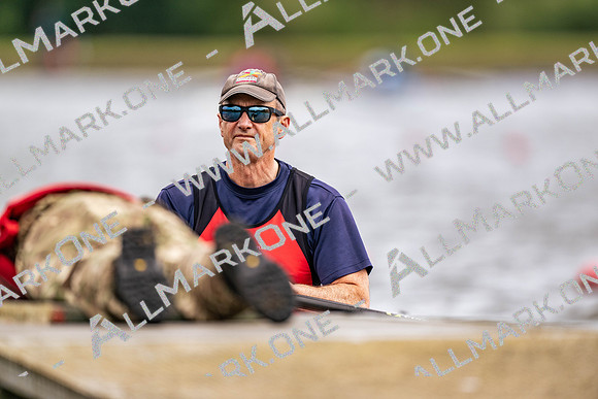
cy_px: 200
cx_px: 299
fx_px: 9969
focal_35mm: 600
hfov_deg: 3.4
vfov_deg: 2.3
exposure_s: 1/2500
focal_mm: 600
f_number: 4
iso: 280
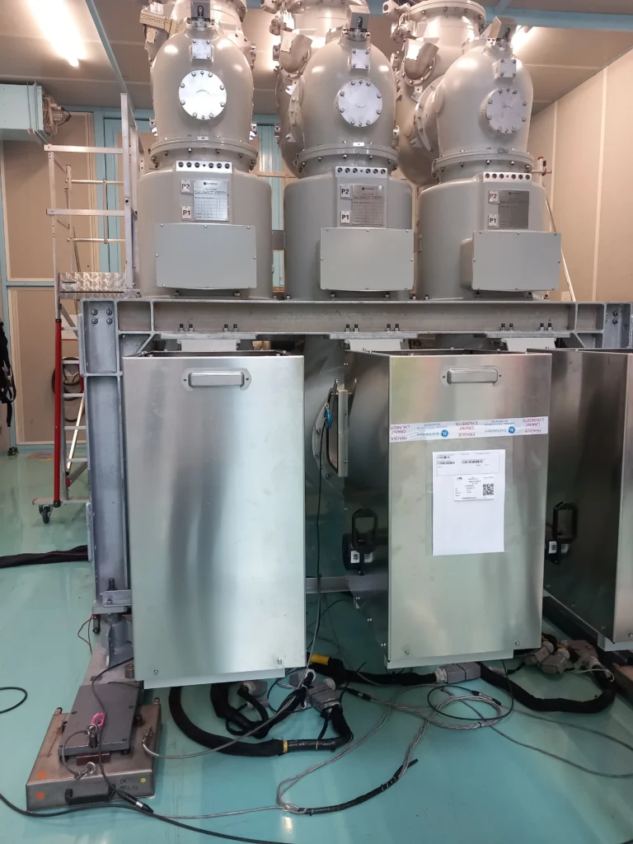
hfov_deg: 51.4
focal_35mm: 27
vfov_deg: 65.3
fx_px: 658
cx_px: 316
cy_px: 422
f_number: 1.8
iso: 160
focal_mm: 4
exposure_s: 1/50
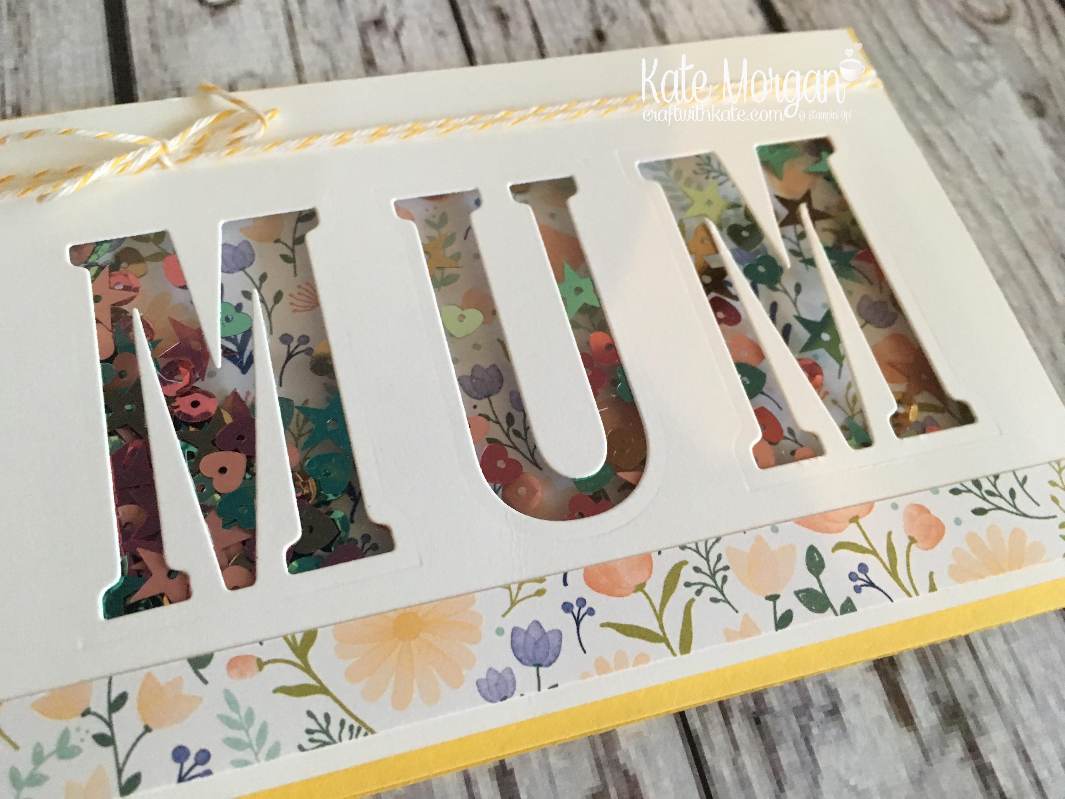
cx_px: 532
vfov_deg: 48.2
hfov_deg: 61.7
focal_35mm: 29
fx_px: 892
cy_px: 400
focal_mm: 4.15
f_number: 2.2
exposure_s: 1/25
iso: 200
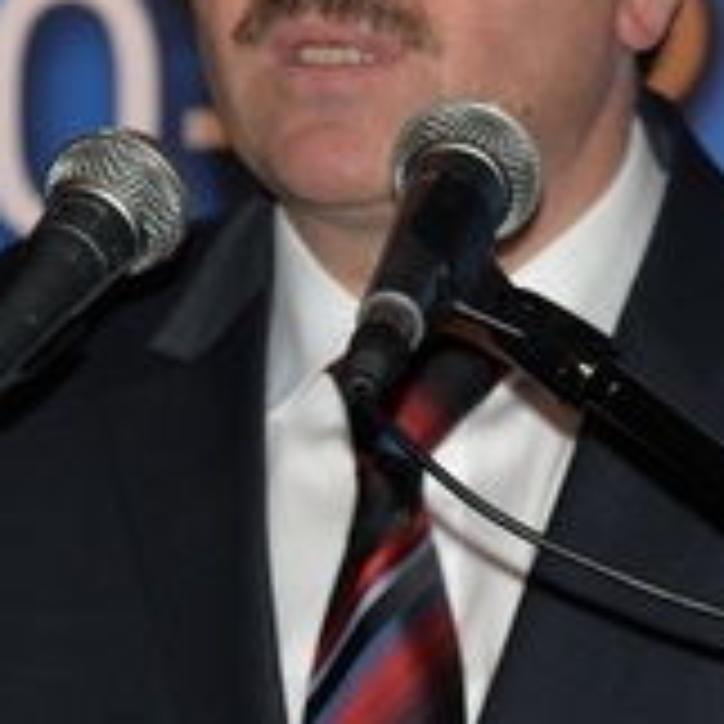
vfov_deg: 3.7
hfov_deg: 3.7
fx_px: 11264
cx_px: 297
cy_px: 389
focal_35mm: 476
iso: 200
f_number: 5
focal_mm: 100
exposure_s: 1/60
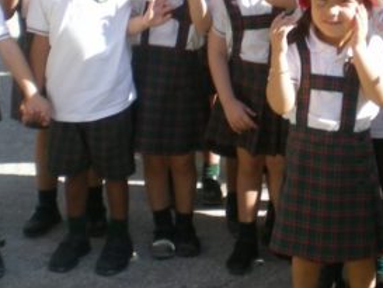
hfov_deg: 18.3
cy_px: 20
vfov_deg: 13.7
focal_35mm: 107
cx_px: 288
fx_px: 1184
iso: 50
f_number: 3.1
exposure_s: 1/260
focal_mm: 6.3
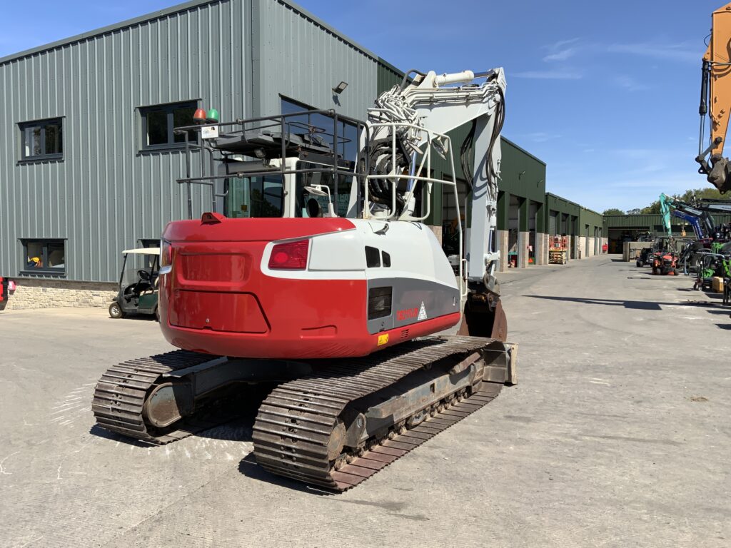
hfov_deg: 61.7
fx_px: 612
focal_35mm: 29
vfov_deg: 48.2
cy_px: 274
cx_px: 366
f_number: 1.8
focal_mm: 3
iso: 16
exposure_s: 1/1984
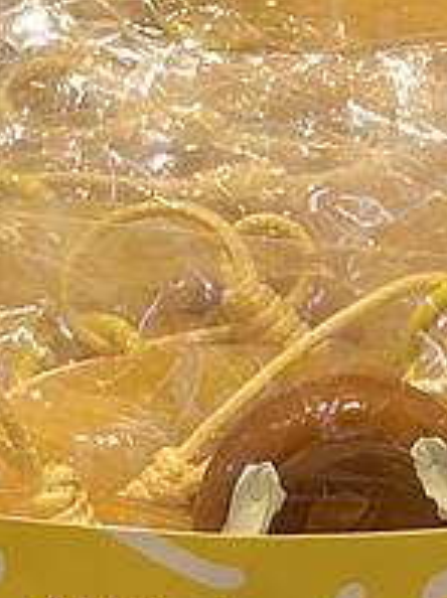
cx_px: 698
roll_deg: -0.2
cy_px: -565
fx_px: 5815
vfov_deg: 5.8
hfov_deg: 4.4
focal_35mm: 337
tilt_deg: -20.0
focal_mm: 5.96
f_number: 1.6
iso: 32
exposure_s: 1/50
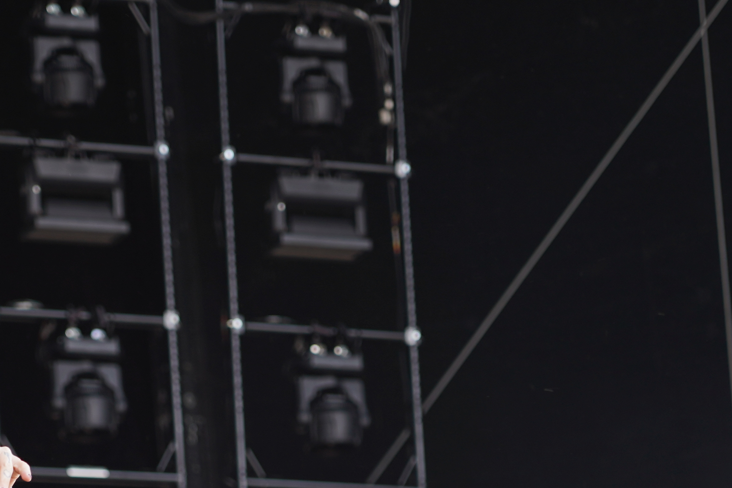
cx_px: 156
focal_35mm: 272
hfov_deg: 7.6
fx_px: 5530
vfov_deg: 5.0
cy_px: 568
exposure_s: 1/125
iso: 100
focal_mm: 105
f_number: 4
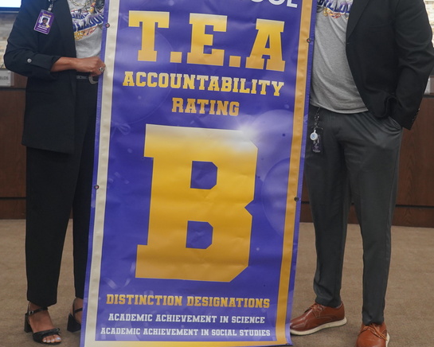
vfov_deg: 25.1
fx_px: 771
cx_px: 236
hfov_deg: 31.4
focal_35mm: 60
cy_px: 81
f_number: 4
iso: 2500
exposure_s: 1/160
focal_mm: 34
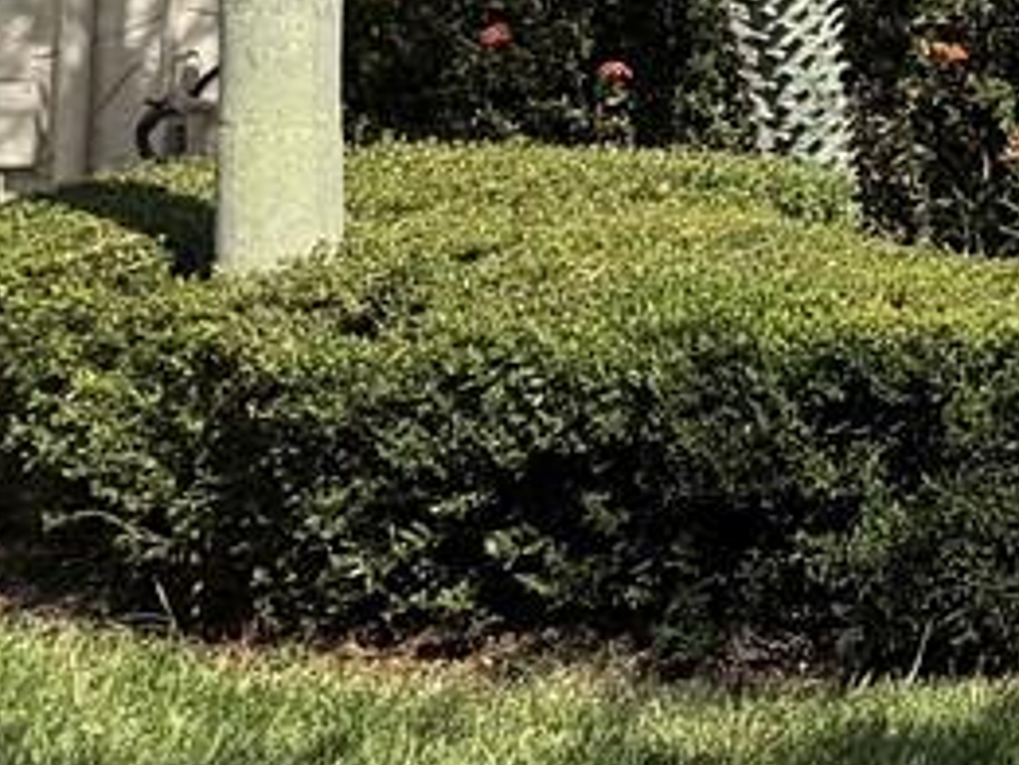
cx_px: 2905
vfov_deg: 9.8
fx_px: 4329
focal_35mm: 147
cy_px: -422
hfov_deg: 10.3
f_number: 1.78
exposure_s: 1/3597
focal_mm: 6.76
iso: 80
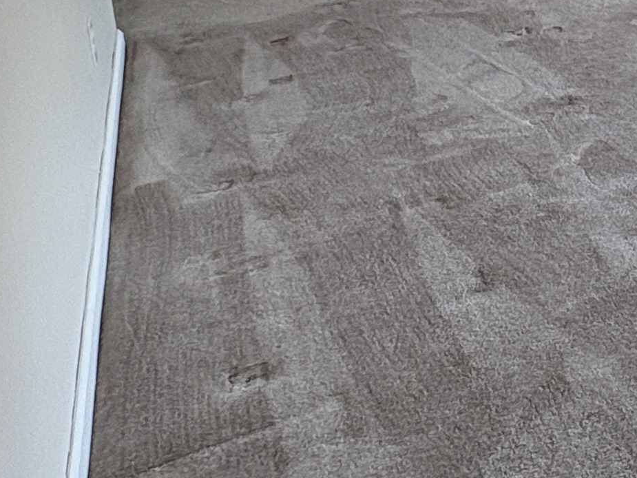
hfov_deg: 23.5
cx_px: 1016
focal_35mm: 61
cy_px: -266
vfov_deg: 20.2
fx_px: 1123
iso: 40
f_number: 2.2
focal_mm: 2.22
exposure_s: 1/129
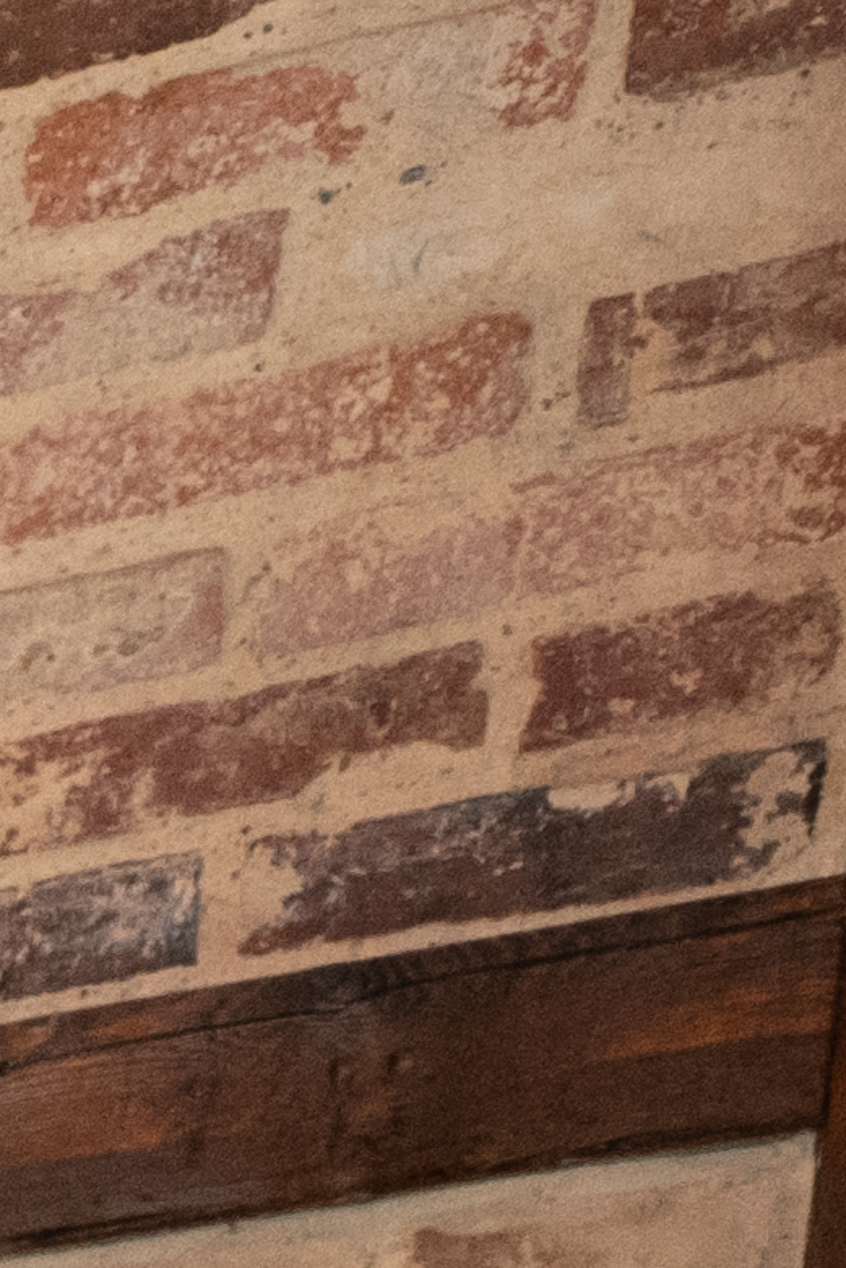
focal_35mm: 148
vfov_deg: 9.6
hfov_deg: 5.5
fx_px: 5214
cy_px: 4122
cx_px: -3960
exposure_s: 1/80
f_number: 3.2
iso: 1000
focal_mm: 14
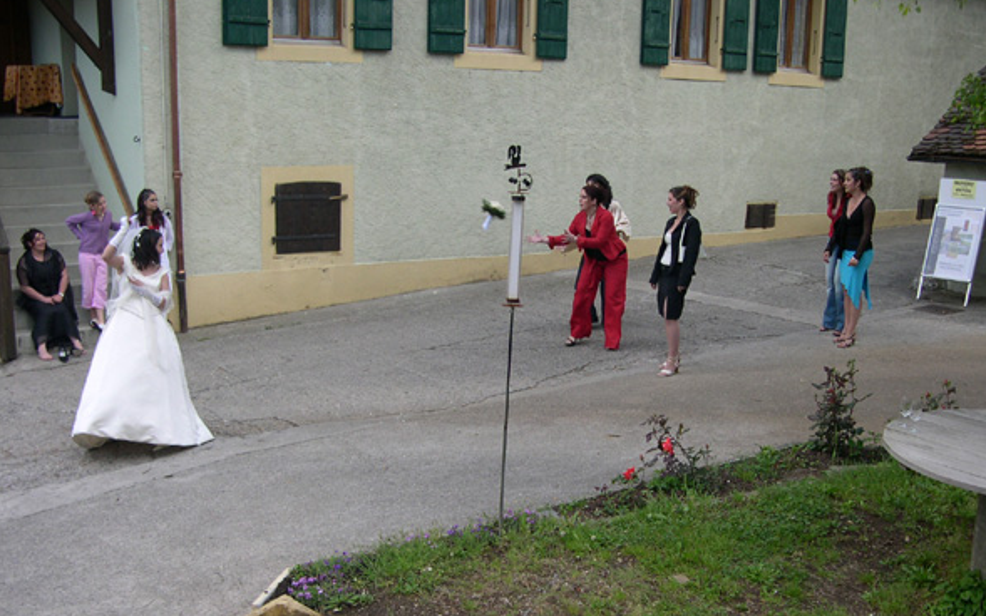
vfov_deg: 31.2
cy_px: 365
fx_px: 1102
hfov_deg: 48.2
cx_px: 499
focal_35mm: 41
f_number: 2.8
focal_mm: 8
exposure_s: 1/212
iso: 100
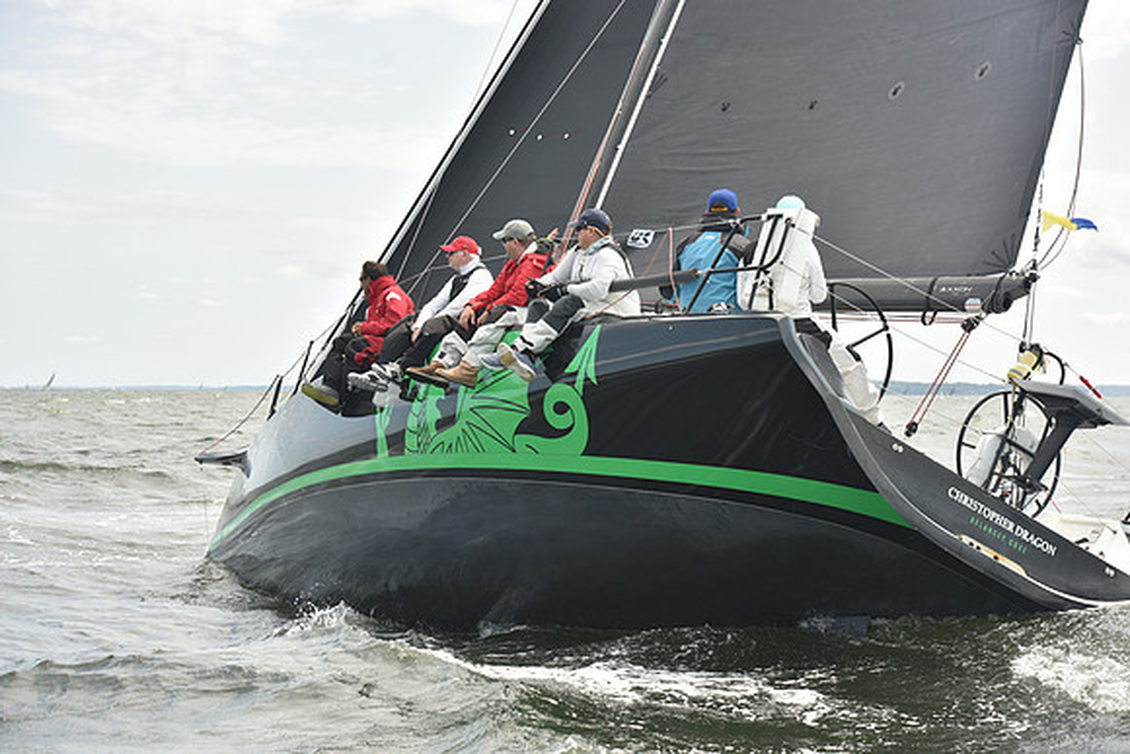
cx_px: 565
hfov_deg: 28.8
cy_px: 377
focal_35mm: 70
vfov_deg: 19.5
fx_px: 2198
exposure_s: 1/800
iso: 250
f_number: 5
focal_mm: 70
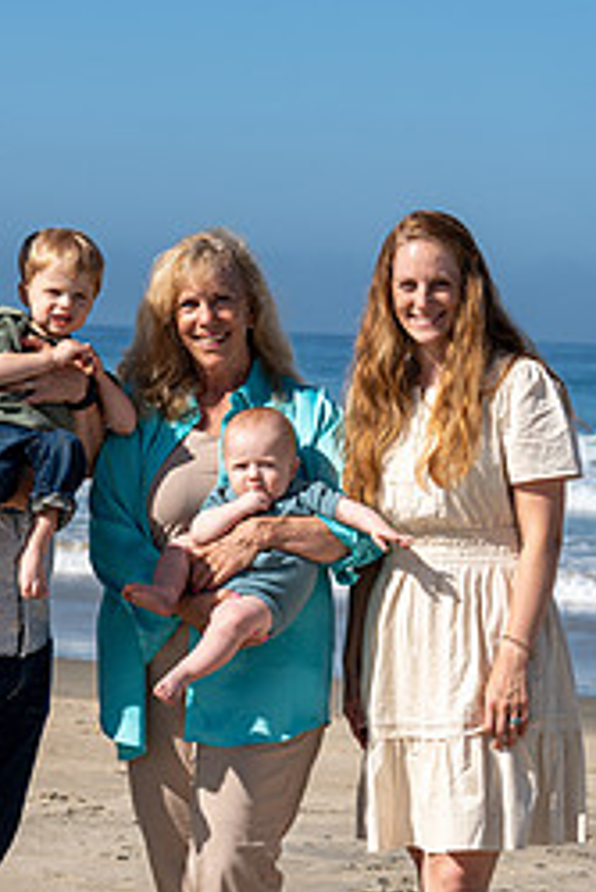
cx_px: 161
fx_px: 3794
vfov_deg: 13.4
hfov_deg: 9.0
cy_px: 564
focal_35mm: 153
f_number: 6.3
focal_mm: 85
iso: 160
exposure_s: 1/800
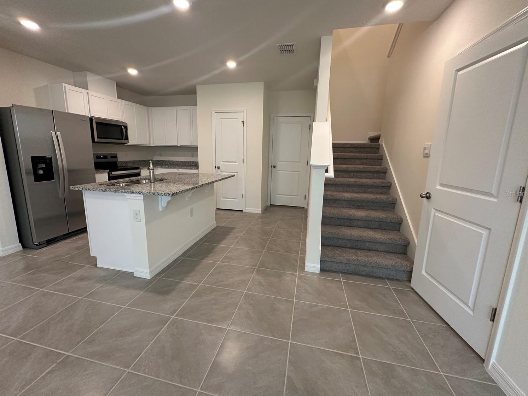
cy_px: 193
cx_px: 256
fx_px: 229
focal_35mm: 15
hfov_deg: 98.1
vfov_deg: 81.7
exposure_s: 1/120
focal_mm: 2.22
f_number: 2.2
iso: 250
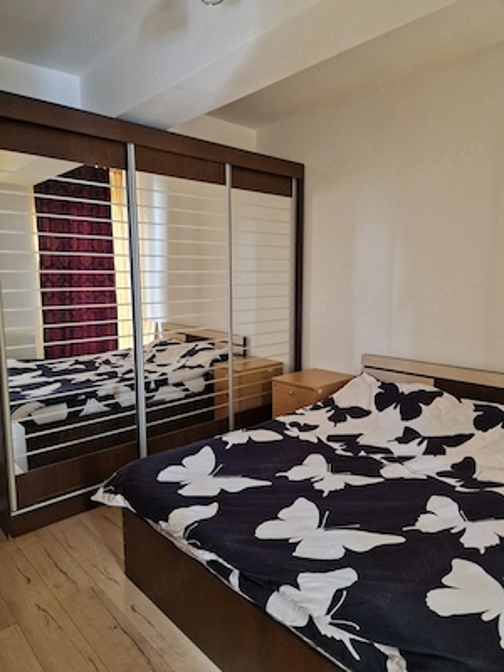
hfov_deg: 58.9
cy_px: 336
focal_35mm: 23
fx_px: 446
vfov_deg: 73.9
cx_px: 252
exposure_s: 1/33
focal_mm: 5.4
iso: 640
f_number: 1.8
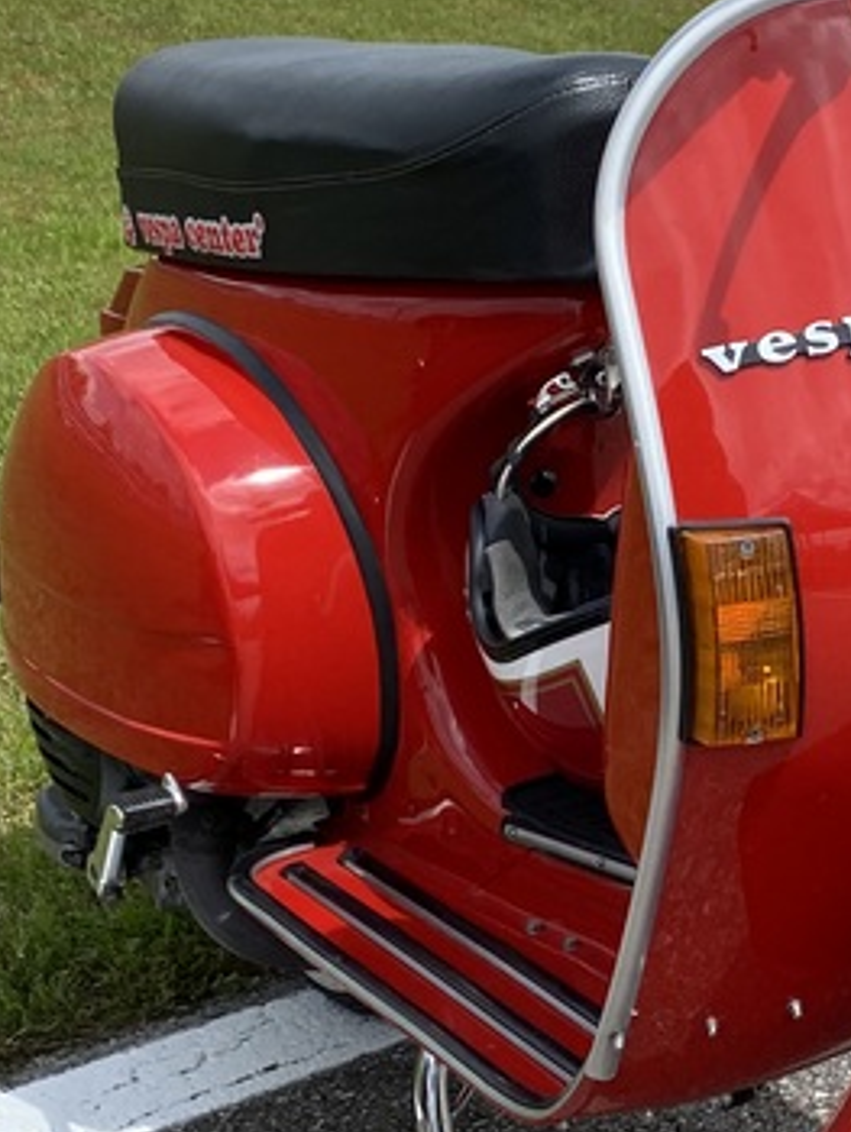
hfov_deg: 18.8
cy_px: 556
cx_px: 890
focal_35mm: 76
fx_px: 2488
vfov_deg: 25.6
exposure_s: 1/3300
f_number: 1.8
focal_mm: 4.25
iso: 32
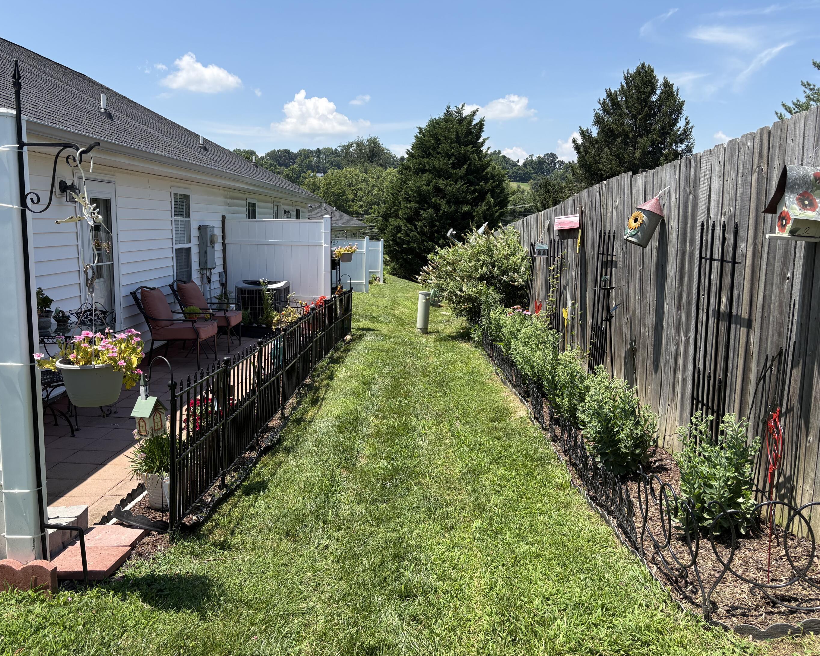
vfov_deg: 51.5
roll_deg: +0.2
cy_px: 323
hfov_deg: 62.1
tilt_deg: -8.7
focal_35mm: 28
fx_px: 680
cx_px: 370
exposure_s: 1/2075
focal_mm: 5.96
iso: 50
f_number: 1.6
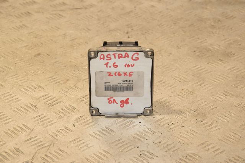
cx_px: 122
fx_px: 714
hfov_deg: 19.5
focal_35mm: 105
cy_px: 82
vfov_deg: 13.0
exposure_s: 1/200
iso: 800
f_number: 8
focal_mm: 70
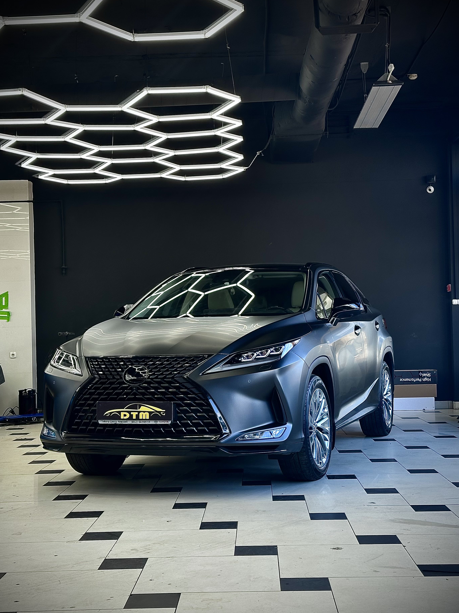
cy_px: 323
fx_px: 937
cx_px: 224
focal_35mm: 53
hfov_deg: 27.5
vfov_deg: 36.2
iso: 64
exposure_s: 1/171
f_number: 1.78
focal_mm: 6.86
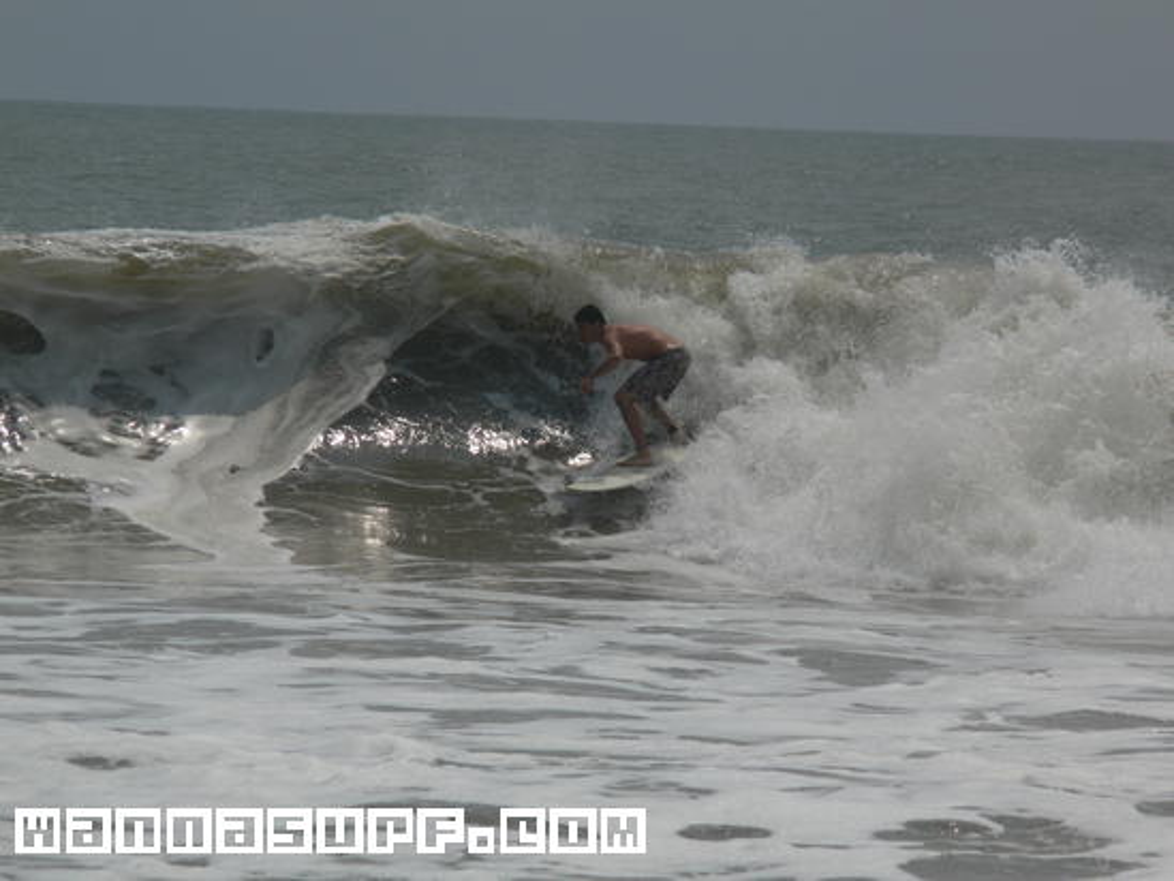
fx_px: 14247
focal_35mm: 420
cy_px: 440
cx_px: 587
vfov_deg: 3.5
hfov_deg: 4.7
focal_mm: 88.8
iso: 80
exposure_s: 1/800
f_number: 8
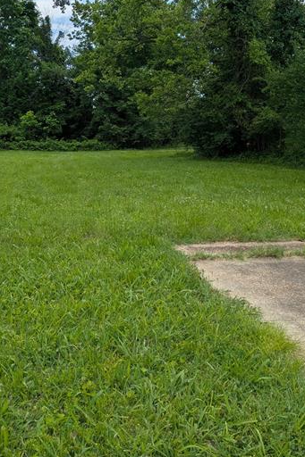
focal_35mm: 39
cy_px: 179
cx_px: 71
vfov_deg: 49.2
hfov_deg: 33.4
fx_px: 496
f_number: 1.89
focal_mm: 5.43
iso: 46
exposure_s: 1/2538
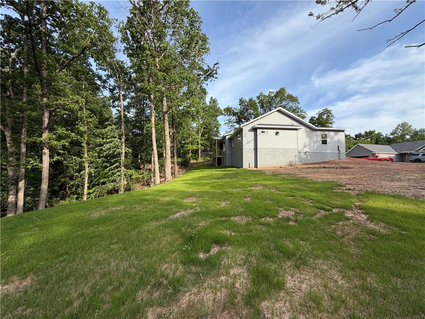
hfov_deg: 102.1
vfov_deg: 85.7
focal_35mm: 14
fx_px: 172
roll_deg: -0.8
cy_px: 160
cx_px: 212
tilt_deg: +4.7
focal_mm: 2.22
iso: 40
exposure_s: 1/644
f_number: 2.2
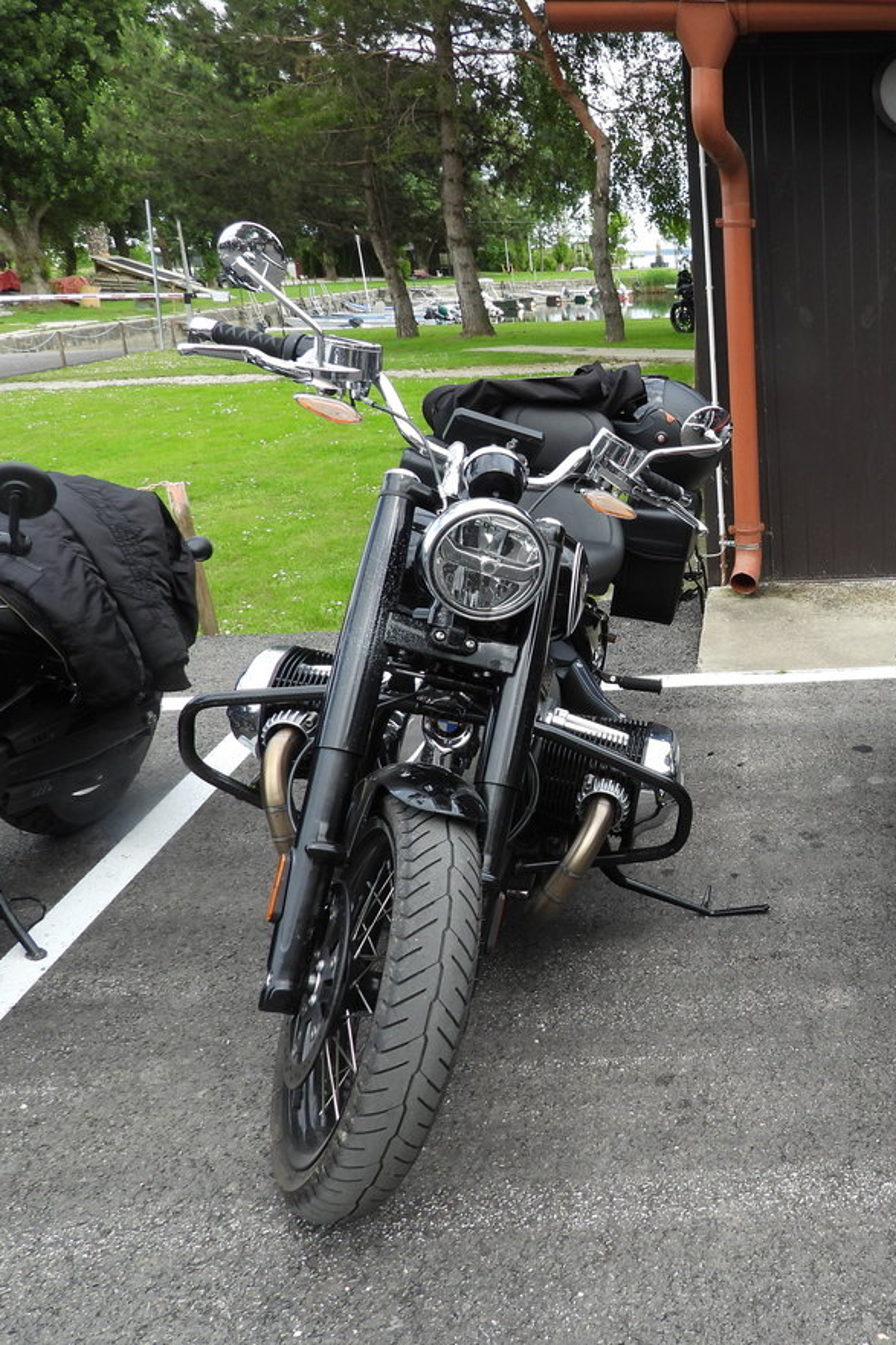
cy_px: 685
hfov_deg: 35.8
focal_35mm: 34
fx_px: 1270
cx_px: 853
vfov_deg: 55.8
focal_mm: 4.3
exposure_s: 1/400
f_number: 2.8
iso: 100
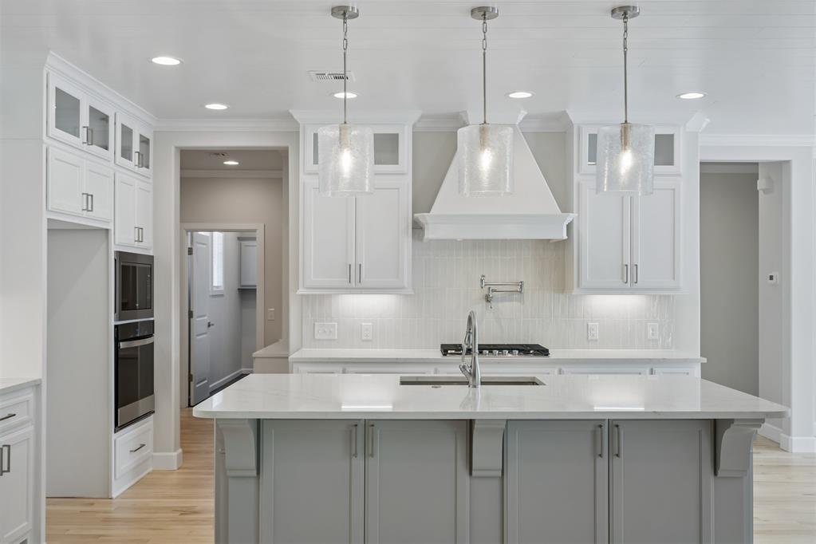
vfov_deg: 37.9
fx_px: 793
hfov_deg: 54.4
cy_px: 272
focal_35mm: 35
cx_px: 408
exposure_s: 1/30
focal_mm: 35
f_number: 8
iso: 200
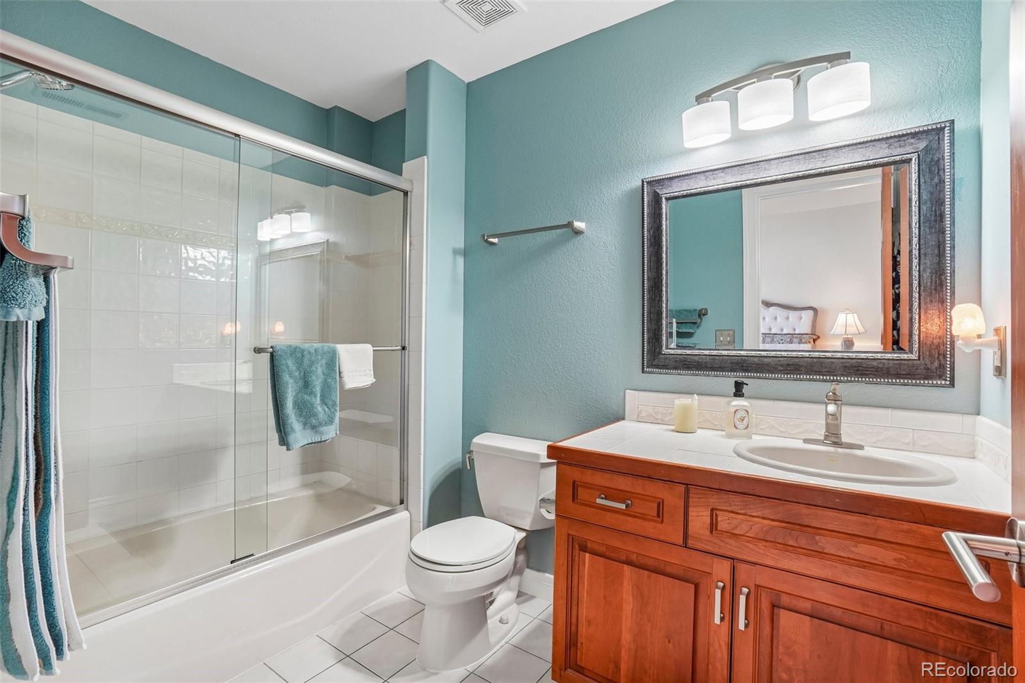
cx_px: 512
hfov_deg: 100.4
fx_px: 427
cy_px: 342
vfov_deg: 77.3
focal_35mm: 15
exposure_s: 1/10
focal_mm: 10
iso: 400
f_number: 8
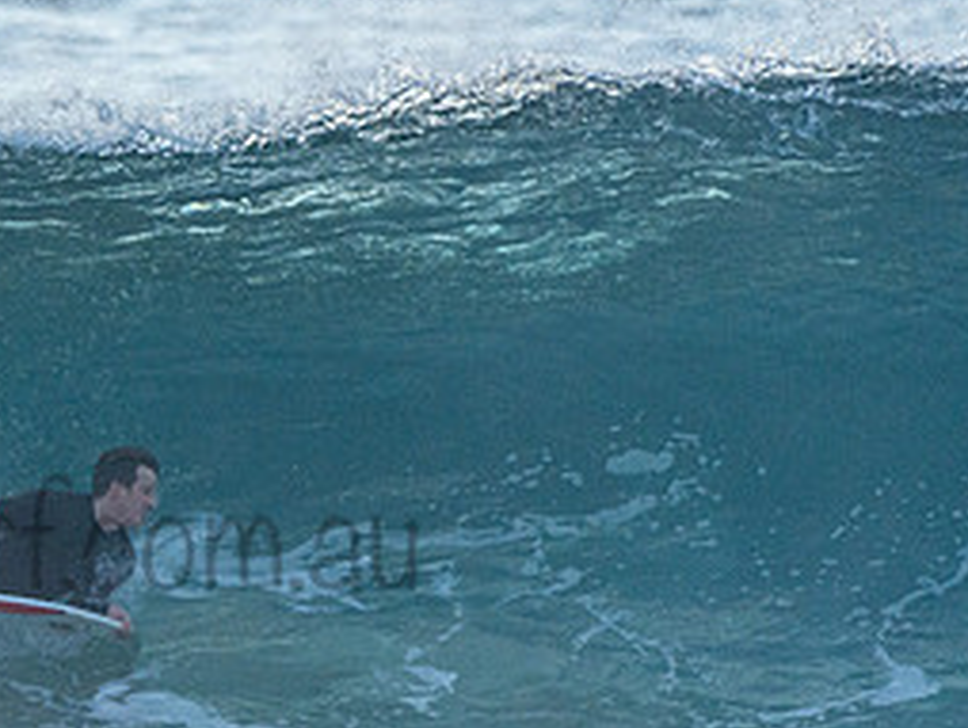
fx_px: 44253
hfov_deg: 1.3
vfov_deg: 0.9
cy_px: 501
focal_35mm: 1581
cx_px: 15
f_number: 5.6
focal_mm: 480
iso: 560
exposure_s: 1/1250
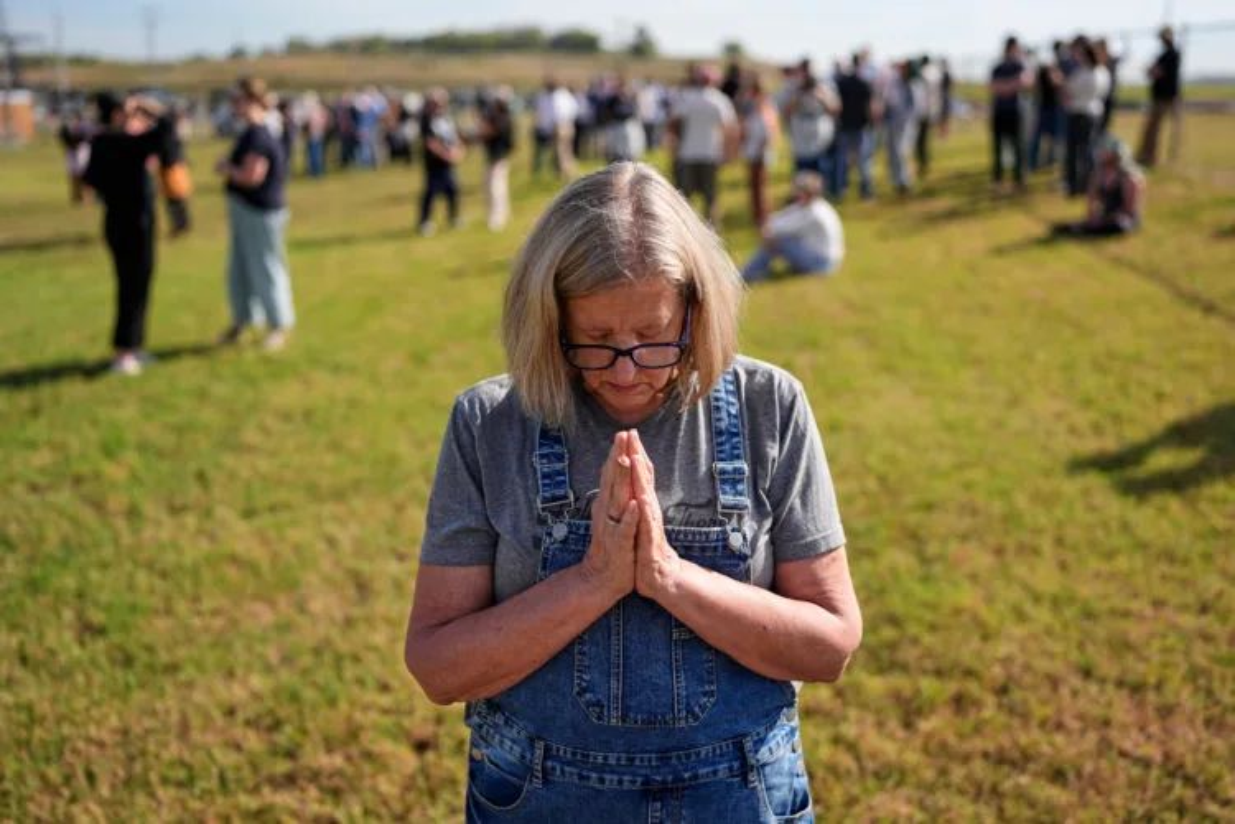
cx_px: 618
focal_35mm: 35
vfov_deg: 37.9
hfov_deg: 54.4
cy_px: 412
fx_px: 1201
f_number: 1.8
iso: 250
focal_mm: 35
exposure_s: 1/12800
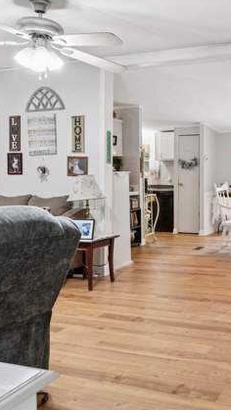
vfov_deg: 52.5
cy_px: 170
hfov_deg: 28.9
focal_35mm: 38
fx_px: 413
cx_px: 239
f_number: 8
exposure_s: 1/4
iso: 250
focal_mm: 19
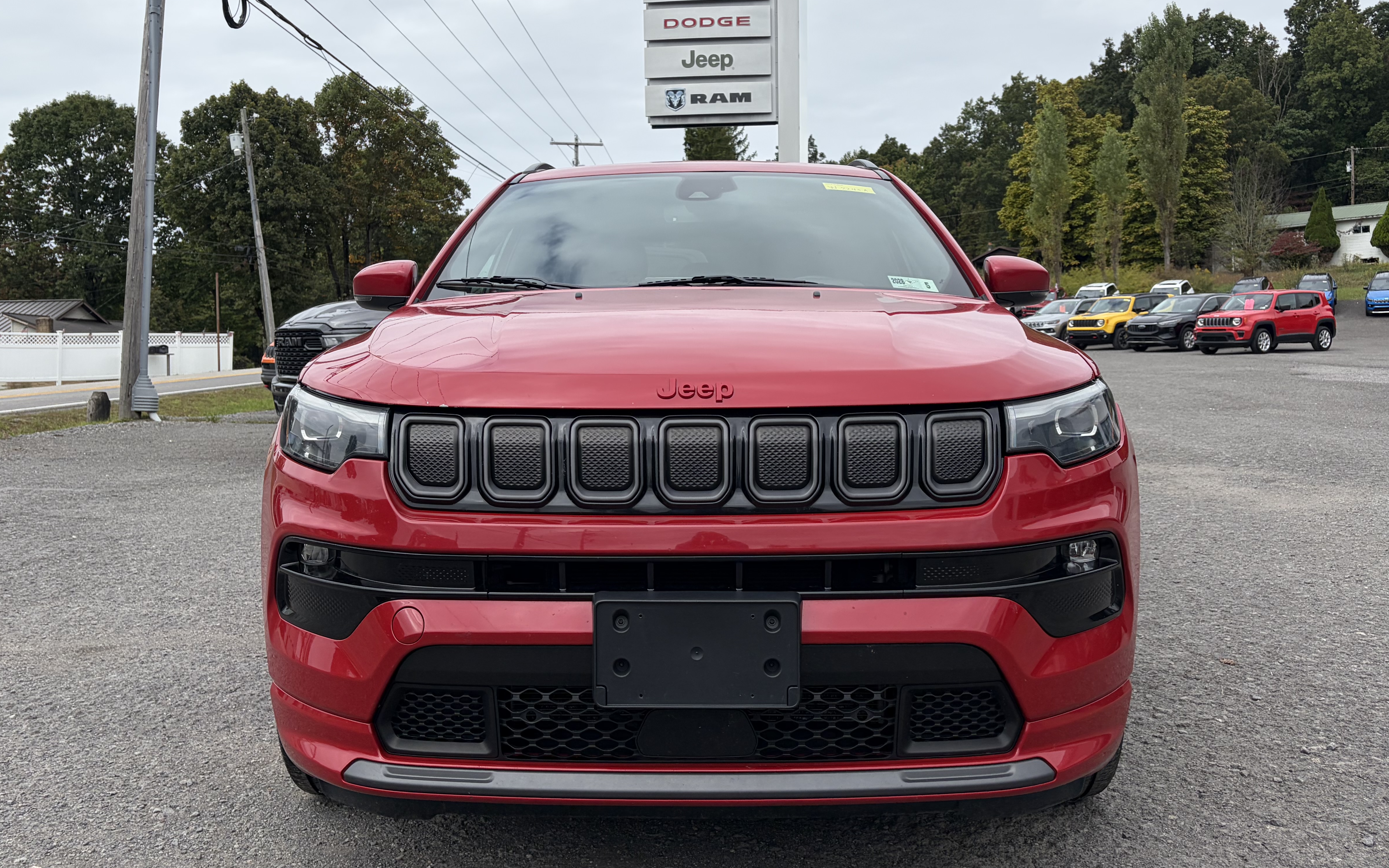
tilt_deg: +0.4
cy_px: 354
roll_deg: +0.3
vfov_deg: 38.2
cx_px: 685
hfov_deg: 58.1
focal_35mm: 33
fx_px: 1249
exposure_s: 1/3831
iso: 50
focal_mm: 5.96
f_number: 1.6
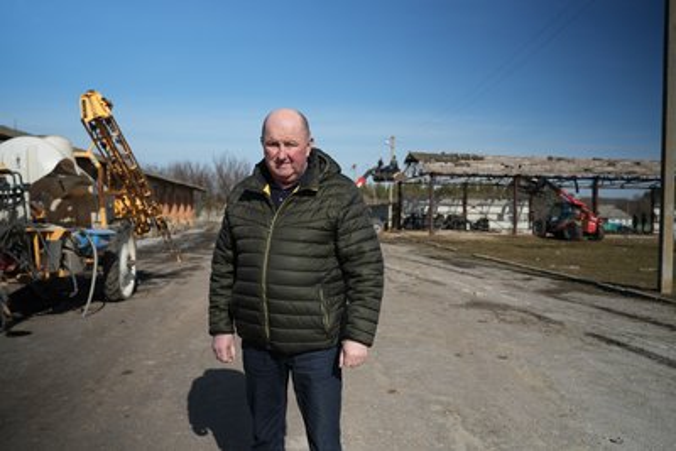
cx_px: 338
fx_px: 526
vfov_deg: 46.4
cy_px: 226
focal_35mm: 28
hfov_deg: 65.5
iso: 200
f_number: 3.5
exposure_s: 1/100
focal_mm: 28
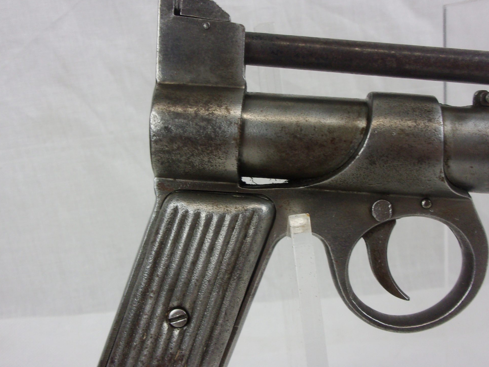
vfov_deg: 38.6
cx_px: 247
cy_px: 199
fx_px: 523
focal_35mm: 37
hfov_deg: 50.1
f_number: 3.9
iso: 99
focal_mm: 5.1
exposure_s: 1/34
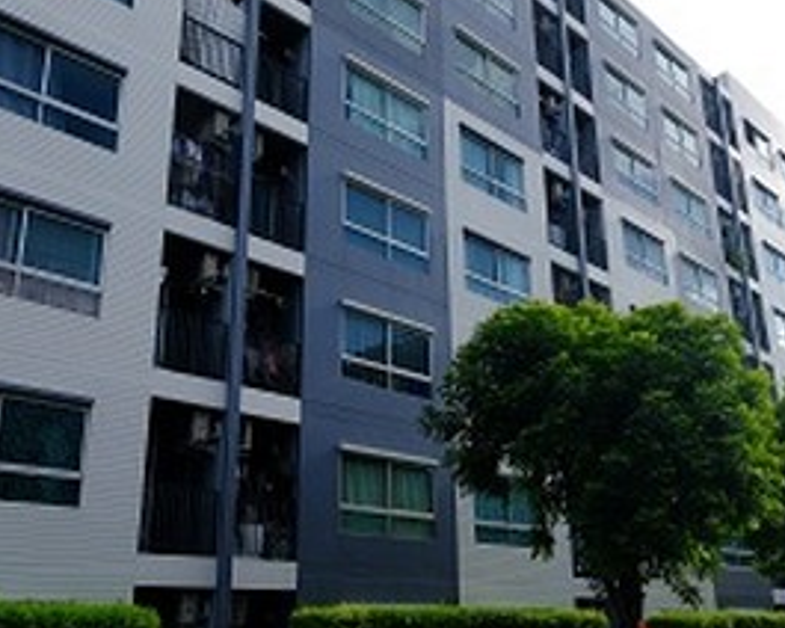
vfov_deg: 43.0
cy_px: 394
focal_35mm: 34
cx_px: 444
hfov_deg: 52.7
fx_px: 790
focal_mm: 10
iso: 800
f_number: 4
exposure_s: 1/4000
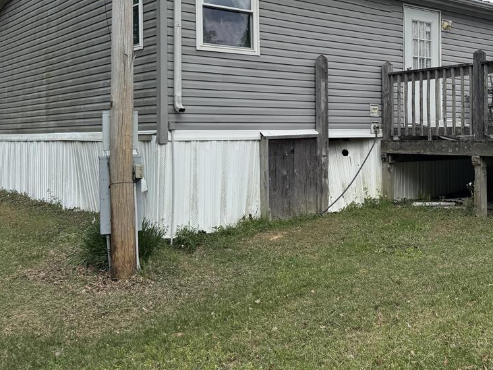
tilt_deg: +1.5
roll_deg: +0.7
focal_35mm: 42
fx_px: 598
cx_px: 372
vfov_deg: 33.9
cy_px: 112
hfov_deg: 43.3
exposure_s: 1/3597
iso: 80
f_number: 1.78
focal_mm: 6.76
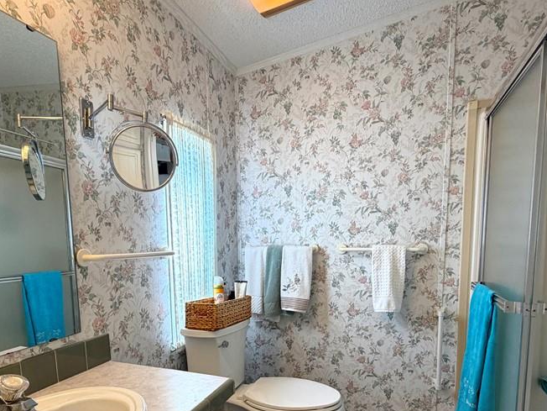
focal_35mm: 22
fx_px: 348
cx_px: 267
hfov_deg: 76.4
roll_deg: +0.7
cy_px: 282
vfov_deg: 59.3
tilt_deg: -6.8
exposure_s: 1/120
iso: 125
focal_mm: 2.22
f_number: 2.2
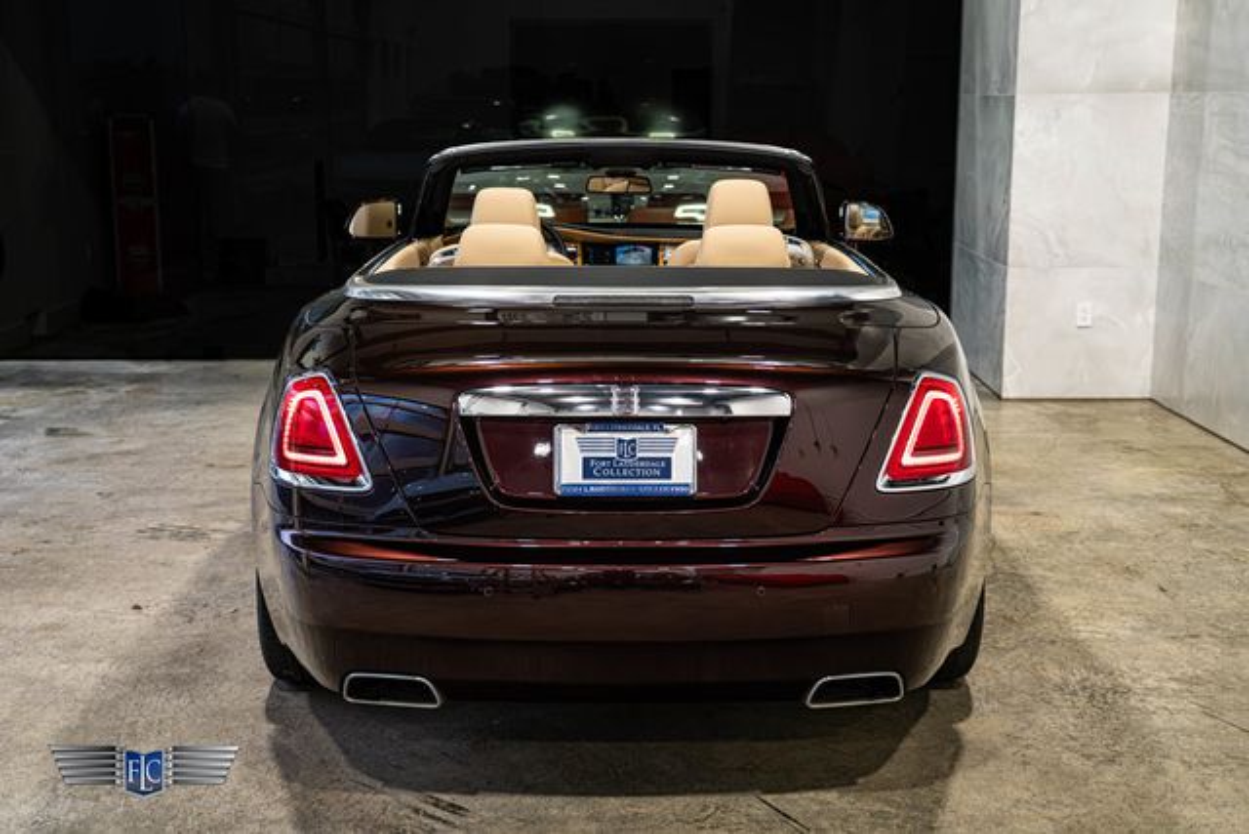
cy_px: 407
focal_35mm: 48
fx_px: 1674
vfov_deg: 28.0
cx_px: 620
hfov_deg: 40.9
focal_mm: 46
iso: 1250
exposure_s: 1/80
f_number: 4
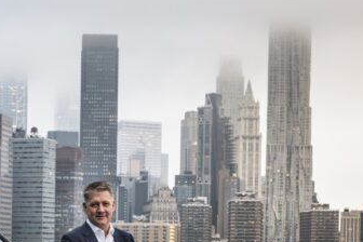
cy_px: 285
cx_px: 59
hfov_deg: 16.5
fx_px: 1240
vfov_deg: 11.0
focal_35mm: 123
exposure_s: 1/50
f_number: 5.6
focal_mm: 46
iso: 1600
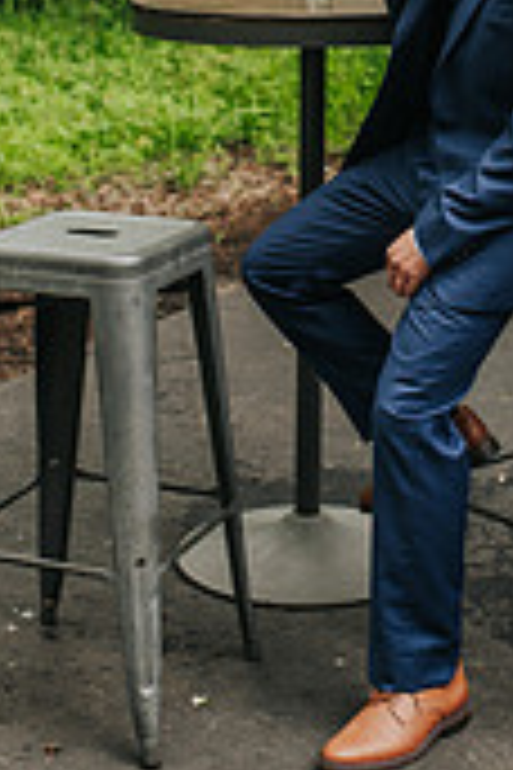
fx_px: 1966
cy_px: -72
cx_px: 403
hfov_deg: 14.8
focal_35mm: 92
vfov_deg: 21.1
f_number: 2.8
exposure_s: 1/1000
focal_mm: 35
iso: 320
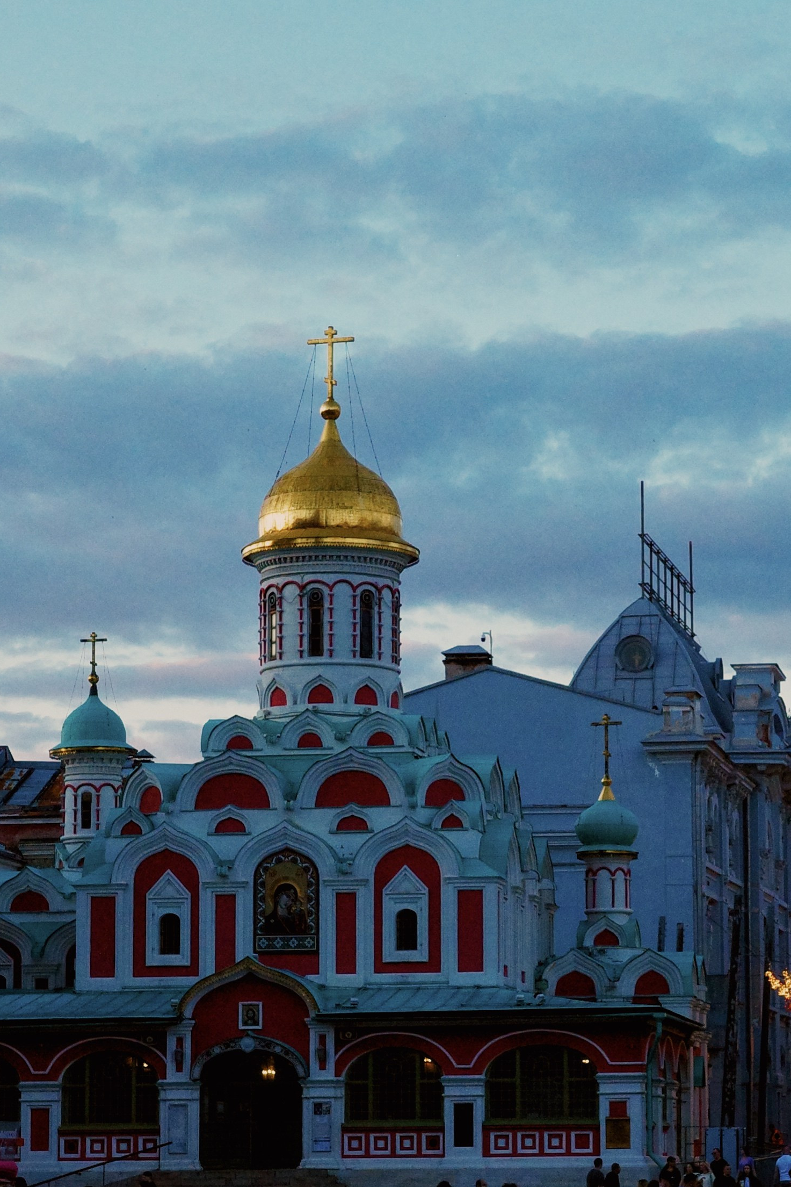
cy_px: 687
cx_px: 594
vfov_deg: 18.9
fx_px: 3559
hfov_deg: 12.6
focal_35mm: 108
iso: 800
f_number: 5.6
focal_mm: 26
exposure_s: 1/320
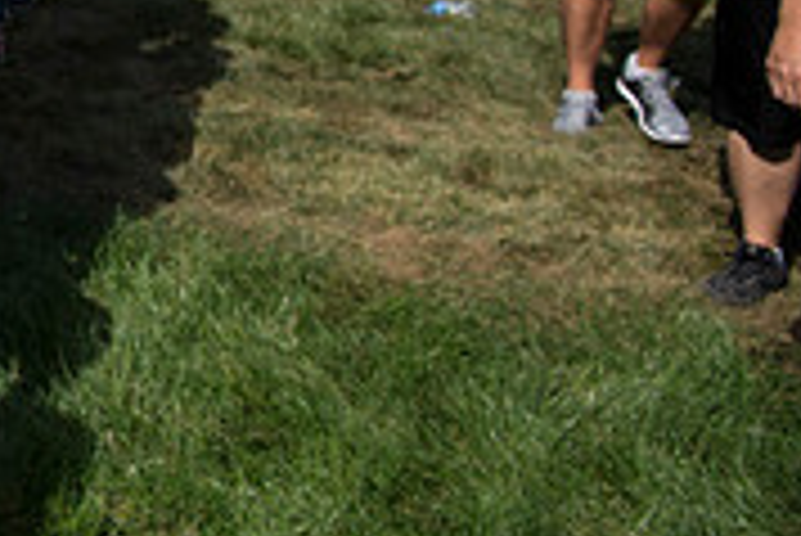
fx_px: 1737
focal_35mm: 78
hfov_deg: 21.4
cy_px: -273
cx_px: -432
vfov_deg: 16.0
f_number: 4.5
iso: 250
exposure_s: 1/2500
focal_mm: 24
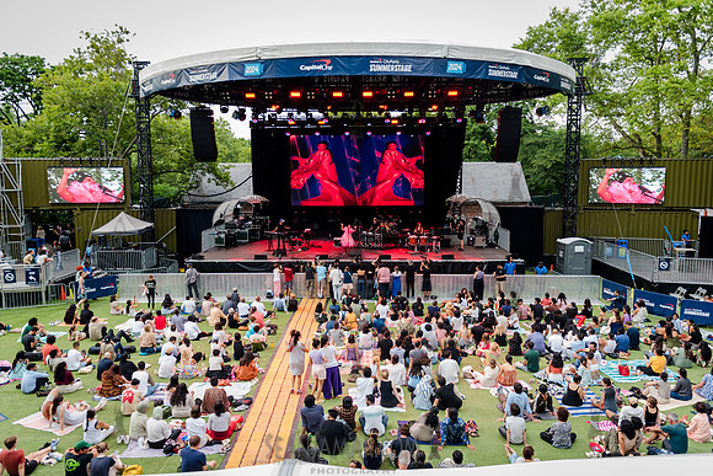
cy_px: 238
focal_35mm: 29
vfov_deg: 44.6
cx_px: 356
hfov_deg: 63.2
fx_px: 580
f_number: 3.5
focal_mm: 29
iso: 1000
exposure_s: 1/400
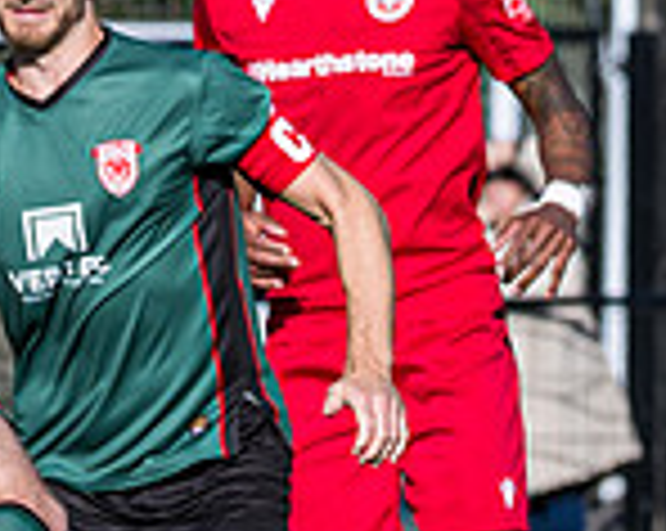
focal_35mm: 1044
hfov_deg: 1.9
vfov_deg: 1.5
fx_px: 20551
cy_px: 946
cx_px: -394
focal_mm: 135
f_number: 4
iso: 200
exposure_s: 1/3200
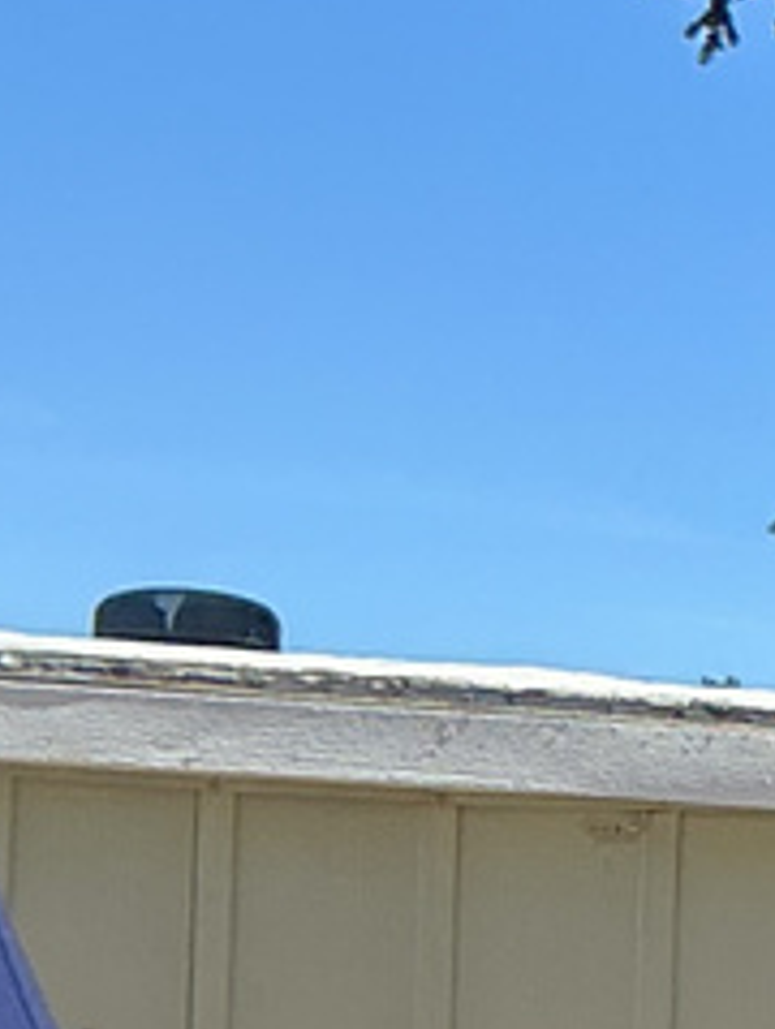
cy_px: 1287
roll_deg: -2.9
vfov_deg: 10.4
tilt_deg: +0.1
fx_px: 5538
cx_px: 2278
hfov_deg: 7.2
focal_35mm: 186
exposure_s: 1/792
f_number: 1.8
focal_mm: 3
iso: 25
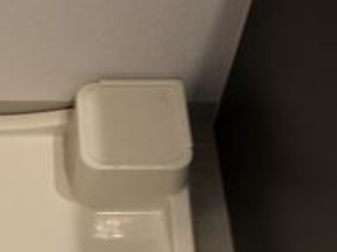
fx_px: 895
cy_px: 180
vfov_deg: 16.0
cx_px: 28
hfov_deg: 20.8
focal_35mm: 92
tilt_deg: -56.8
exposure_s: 1/20
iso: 40
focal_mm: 3.99
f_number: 1.8
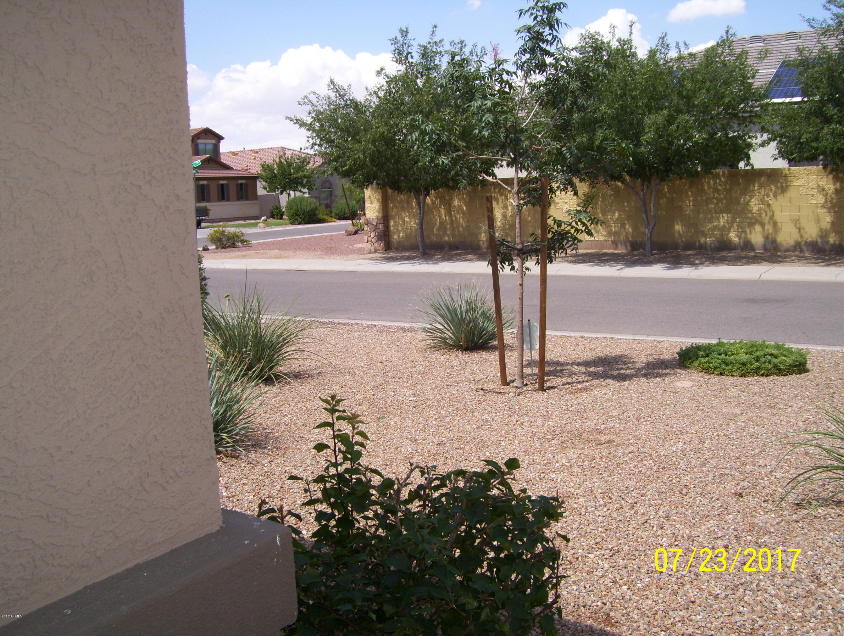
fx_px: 879
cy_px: 318
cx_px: 422
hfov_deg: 51.3
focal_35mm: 36
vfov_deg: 39.7
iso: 80
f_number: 4.8
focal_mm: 6
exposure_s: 1/500
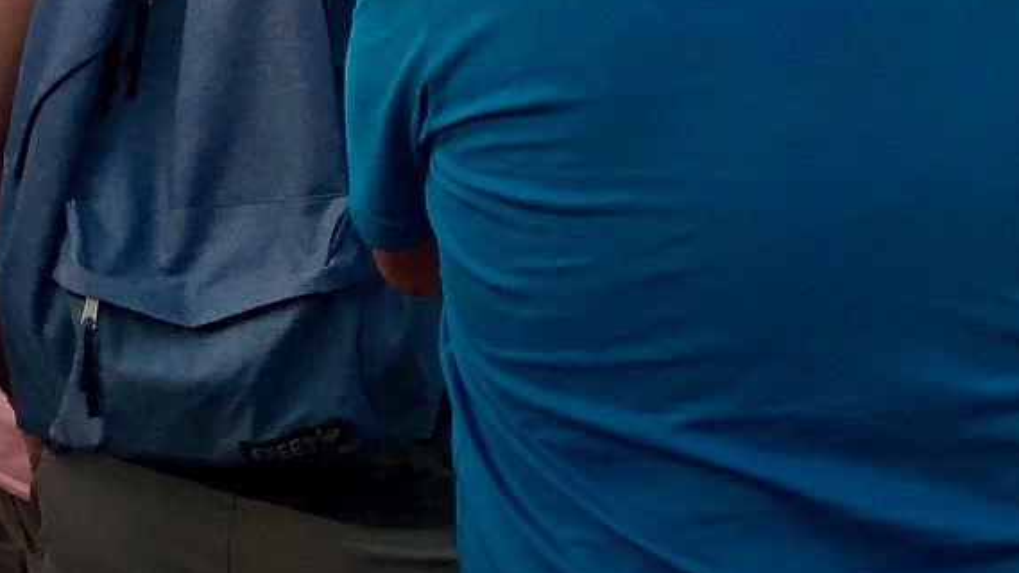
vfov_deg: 10.1
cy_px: -671
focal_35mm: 108
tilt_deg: -0.7
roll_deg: +1.6
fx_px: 2918
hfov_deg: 19.8
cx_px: 356
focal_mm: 4
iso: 40
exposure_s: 1/120
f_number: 1.8
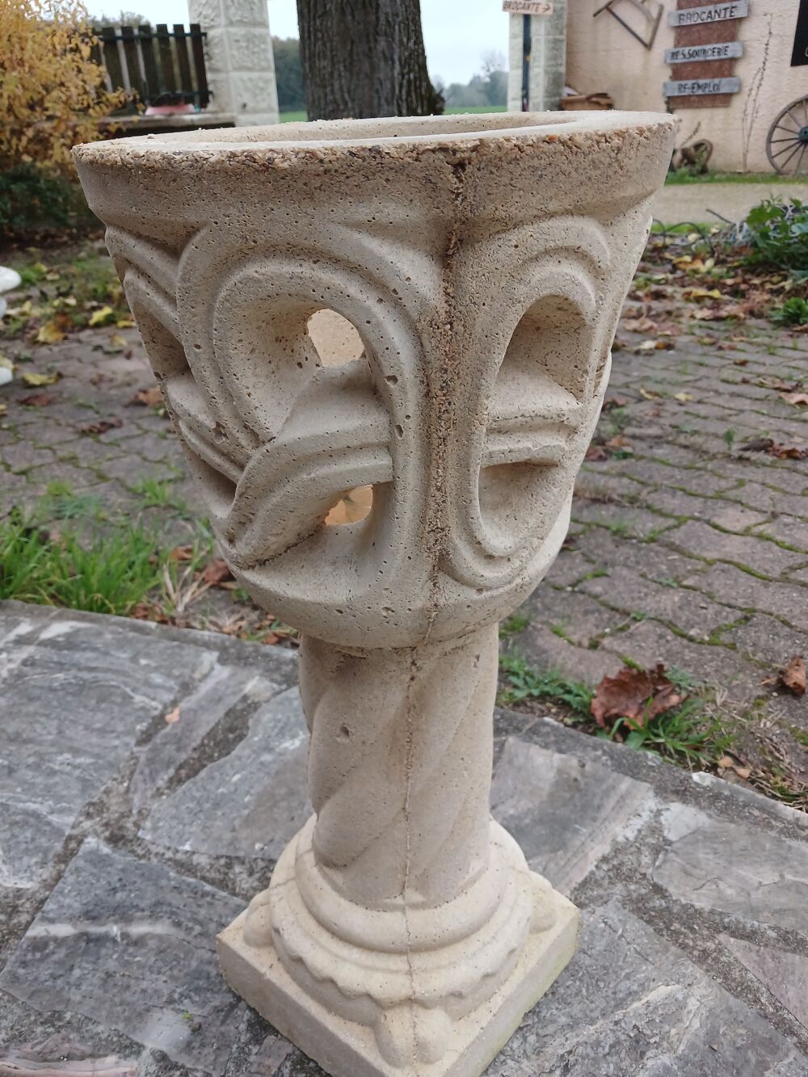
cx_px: 404
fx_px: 840
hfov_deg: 51.4
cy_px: 538
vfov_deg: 65.3
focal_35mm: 27
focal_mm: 4
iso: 125
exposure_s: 1/50
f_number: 1.8
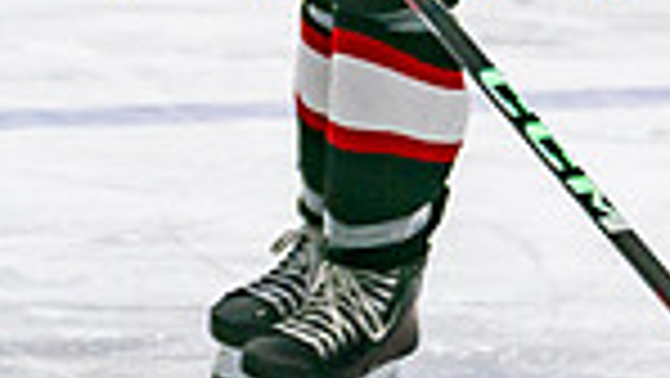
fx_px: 12994
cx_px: 584
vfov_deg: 1.7
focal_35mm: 731
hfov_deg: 3.0
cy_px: -137
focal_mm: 90
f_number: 2.8
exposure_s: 1/640
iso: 500
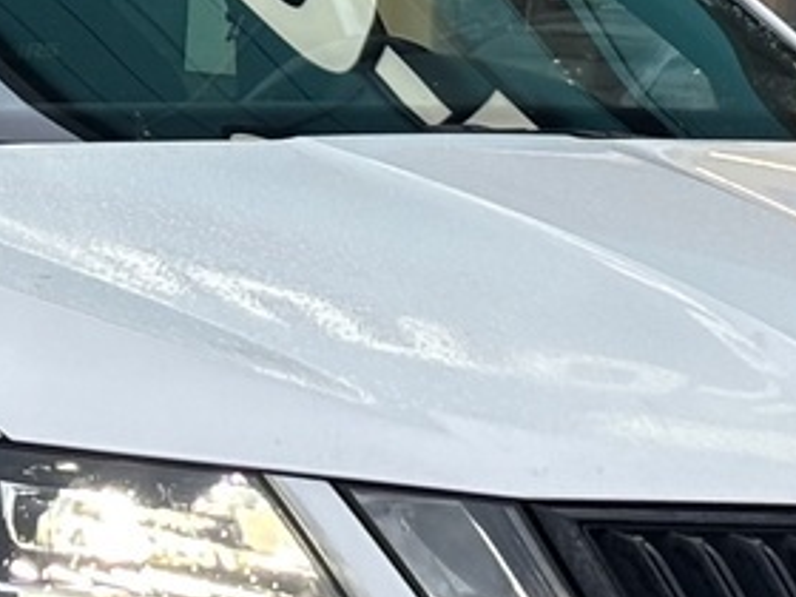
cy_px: -82
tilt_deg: +1.2
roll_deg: -1.7
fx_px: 6140
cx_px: 264
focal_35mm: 267
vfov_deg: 5.5
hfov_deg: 7.4
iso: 40
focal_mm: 5.96
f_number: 1.6
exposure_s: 1/50
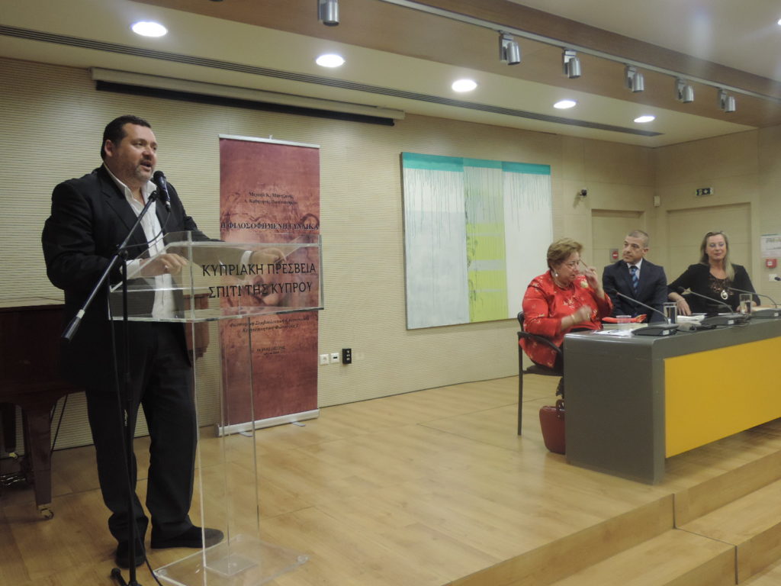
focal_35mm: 30
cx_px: 390
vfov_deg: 46.8
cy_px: 293
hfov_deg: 60.0
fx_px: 677
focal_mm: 5.3
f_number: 3.1
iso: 360
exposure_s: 1/30
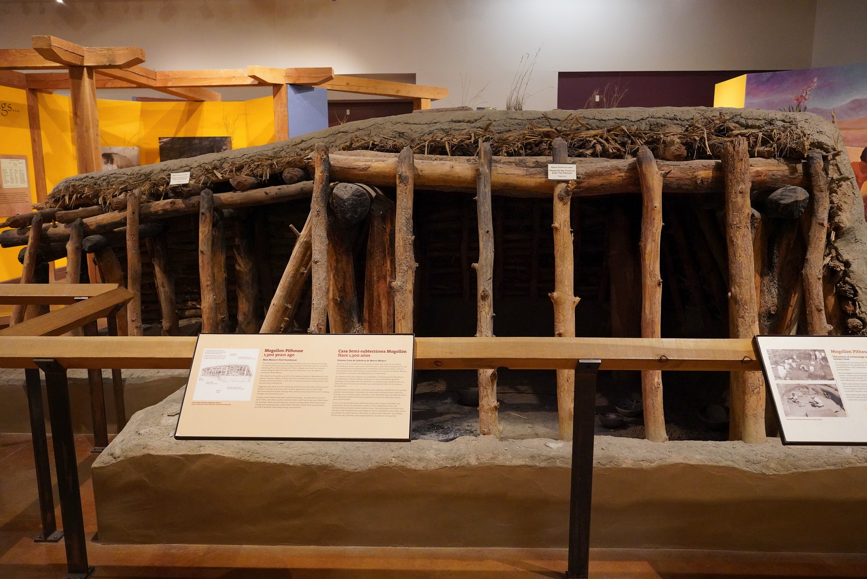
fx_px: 674
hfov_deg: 65.5
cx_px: 434
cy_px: 290
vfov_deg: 46.4
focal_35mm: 28
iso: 8000
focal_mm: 28
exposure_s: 1/100
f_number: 5.6
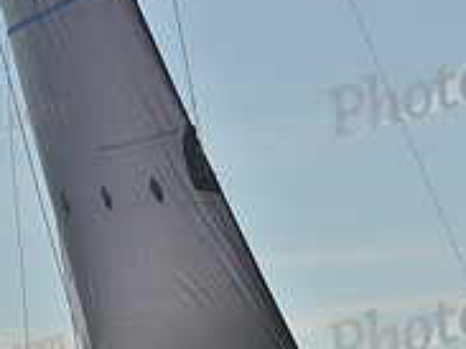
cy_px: 475
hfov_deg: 6.4
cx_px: 199
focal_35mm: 311
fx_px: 4184
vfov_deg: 4.8
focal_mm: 102
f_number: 7.1
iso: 200
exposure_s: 1/640
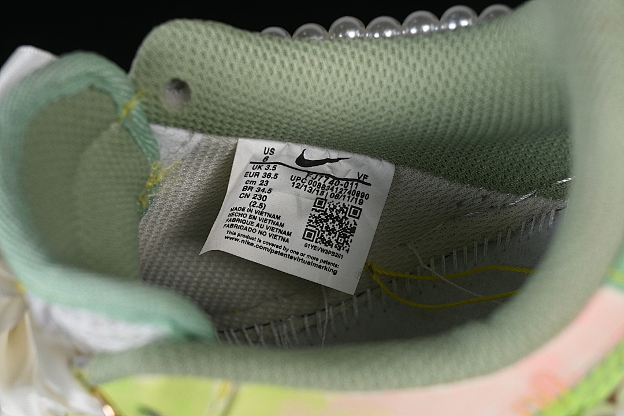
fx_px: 1300
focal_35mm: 75
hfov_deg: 27.0
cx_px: 312
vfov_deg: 18.2
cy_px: 208
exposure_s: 1/80
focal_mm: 50
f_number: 7.1
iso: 160
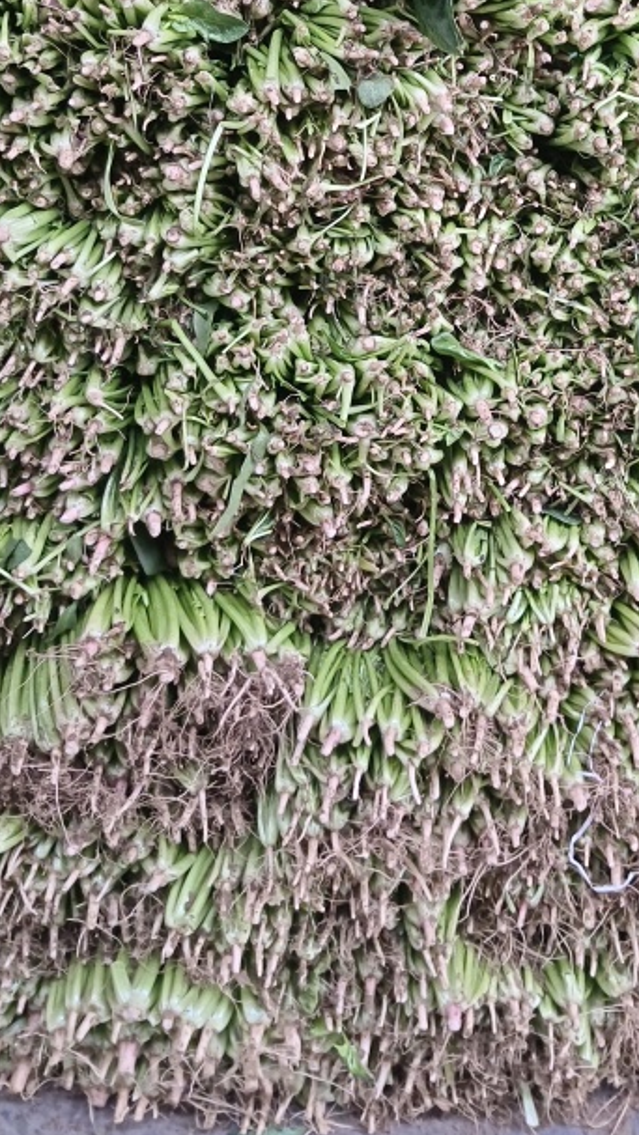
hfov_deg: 26.7
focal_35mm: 44
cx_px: 490
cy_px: 238
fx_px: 1325
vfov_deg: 44.3
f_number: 1.88
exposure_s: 1/50
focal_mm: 5.59
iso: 2280
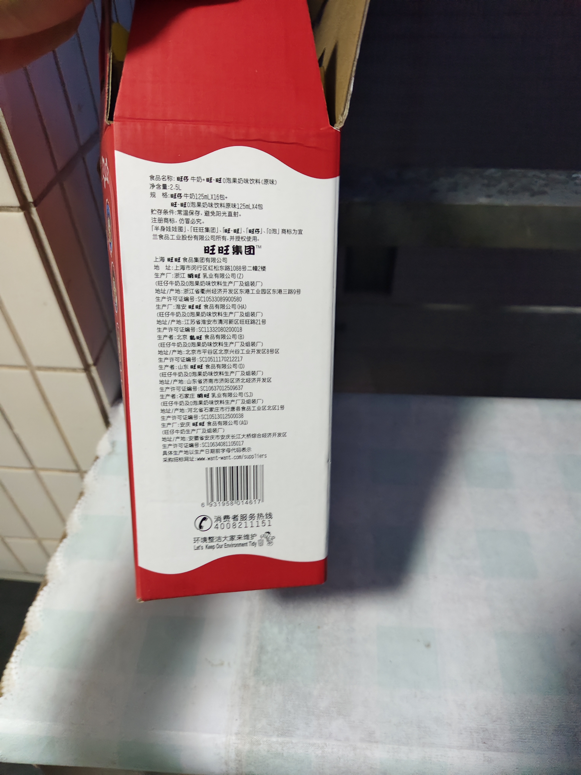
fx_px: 537
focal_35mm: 24
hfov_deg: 56.8
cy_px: 388
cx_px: 290
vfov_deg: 71.6
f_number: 1.88
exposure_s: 1/33.3
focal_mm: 5.56
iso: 642
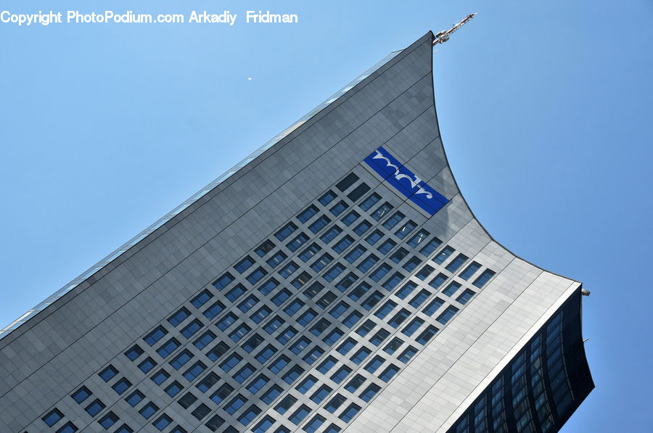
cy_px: 216
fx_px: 1358
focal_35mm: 75
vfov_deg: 18.1
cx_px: 326
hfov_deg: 27.0
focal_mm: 50
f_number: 8
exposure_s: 1/800
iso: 200
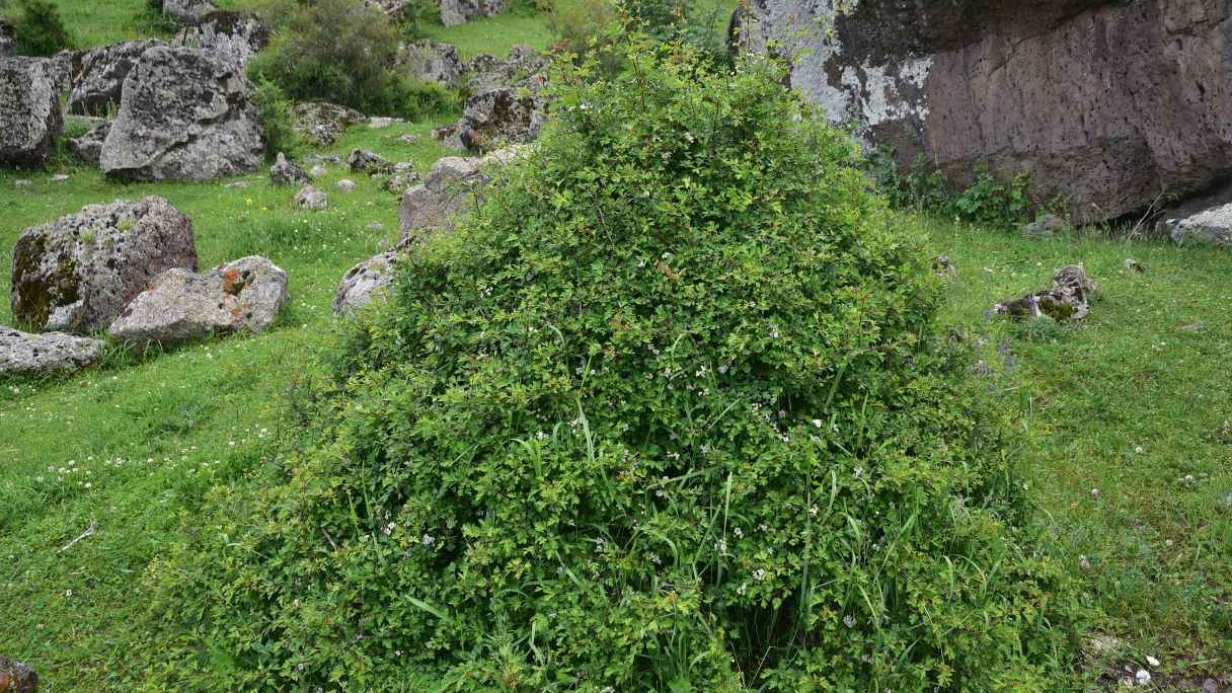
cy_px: 300
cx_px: 634
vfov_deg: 21.4
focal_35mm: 56
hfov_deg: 37.2
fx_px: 1829
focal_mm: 50
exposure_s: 1/125
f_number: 6.3
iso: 160
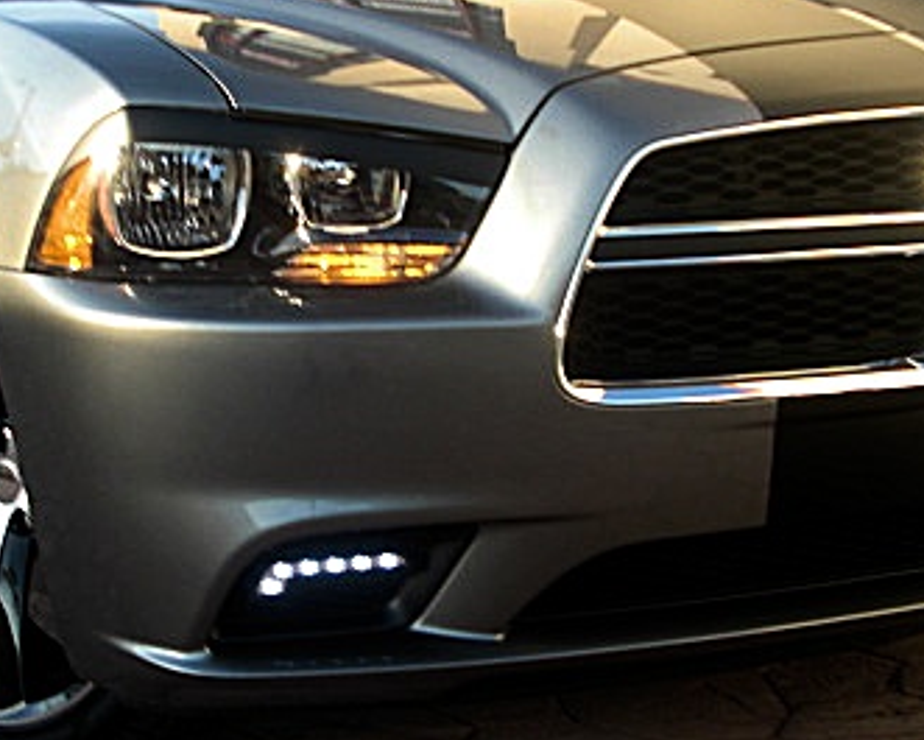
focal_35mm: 68
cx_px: 360
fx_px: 1860
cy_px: 366
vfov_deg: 22.5
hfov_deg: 27.8
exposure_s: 1/125
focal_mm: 6.3
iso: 50
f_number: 2.8
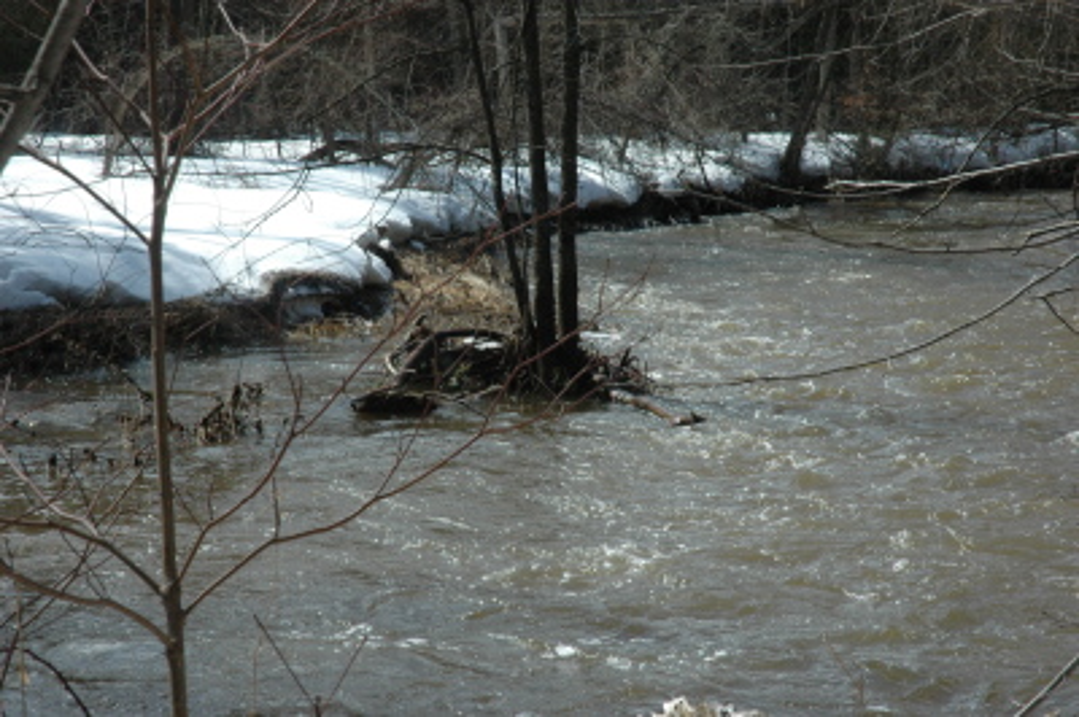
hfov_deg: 19.5
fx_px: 3144
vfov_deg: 13.0
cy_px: 358
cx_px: 540
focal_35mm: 105
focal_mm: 70
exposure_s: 1/320
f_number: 20
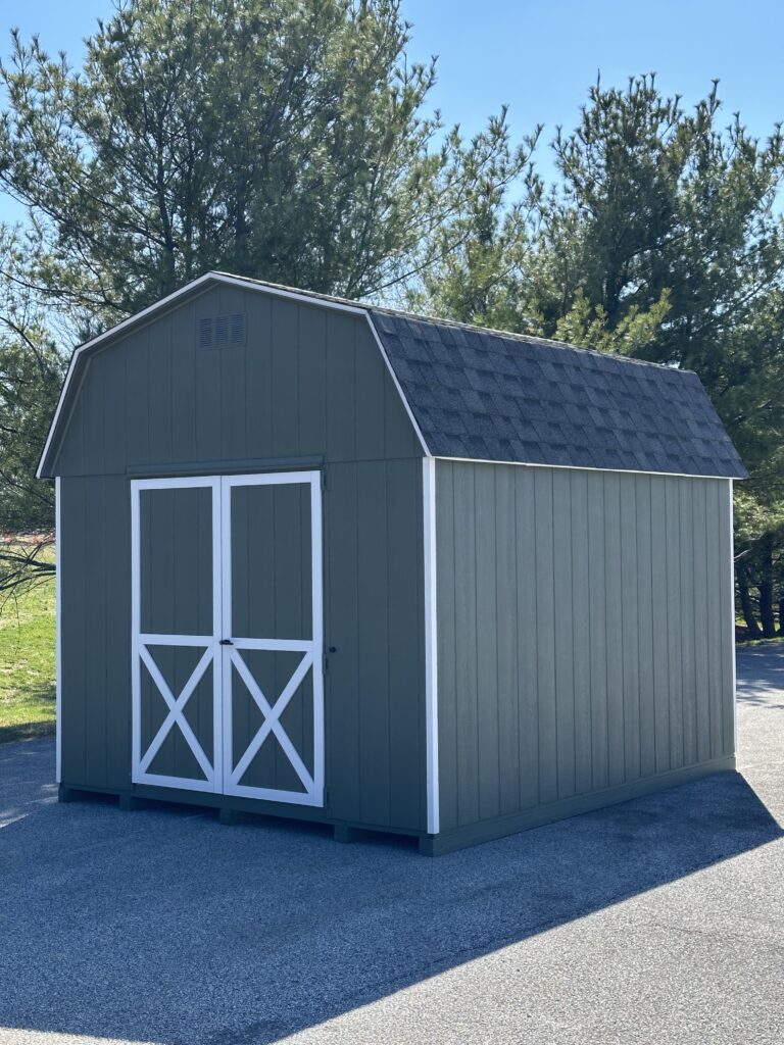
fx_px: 1450
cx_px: 392
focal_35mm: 48
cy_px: 522
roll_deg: +2.1
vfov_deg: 39.7
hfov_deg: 30.3
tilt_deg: -1.4
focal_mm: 6.86
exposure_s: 1/1721
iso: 64
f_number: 1.78
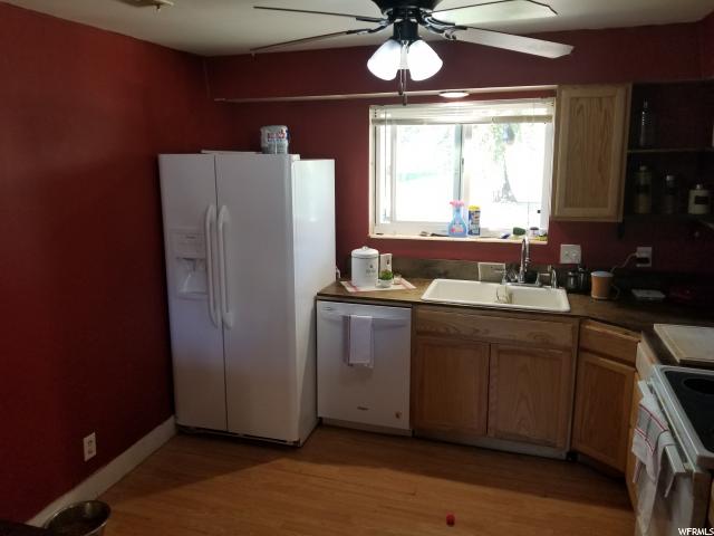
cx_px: 357
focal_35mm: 26
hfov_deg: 67.3
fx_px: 536
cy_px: 268
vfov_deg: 53.1
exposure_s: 1/60
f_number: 1.7
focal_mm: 4.25
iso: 160
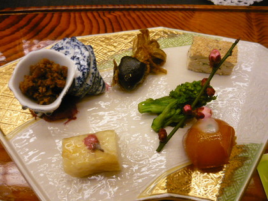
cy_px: 100
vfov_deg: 42.9
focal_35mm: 33
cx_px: 134
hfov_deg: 55.4
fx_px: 255
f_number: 2.8
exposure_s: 1/20
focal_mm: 5.5
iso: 400
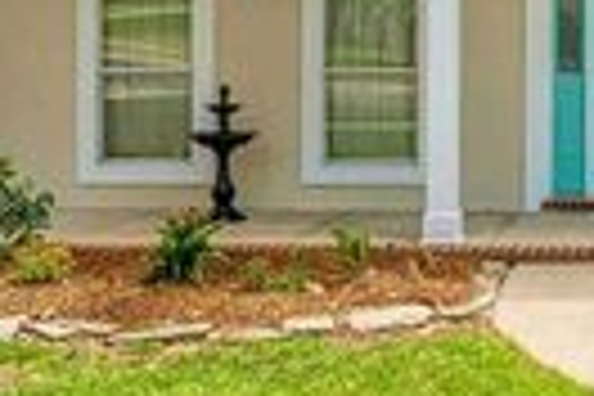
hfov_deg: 31.1
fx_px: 940
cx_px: 657
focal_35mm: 57
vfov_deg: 23.5
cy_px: 92
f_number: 11
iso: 400
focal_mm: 15
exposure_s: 1/250
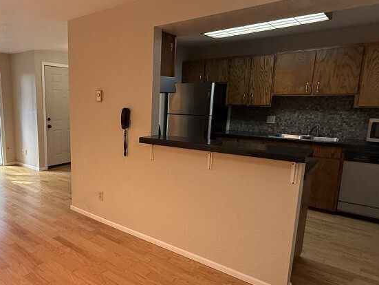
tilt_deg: -10.1
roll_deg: -0.6
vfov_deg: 53.1
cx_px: 111
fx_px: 285
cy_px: 153
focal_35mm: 26
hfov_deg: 64.6
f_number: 2.2
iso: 320
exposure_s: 1/120
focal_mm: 2.22
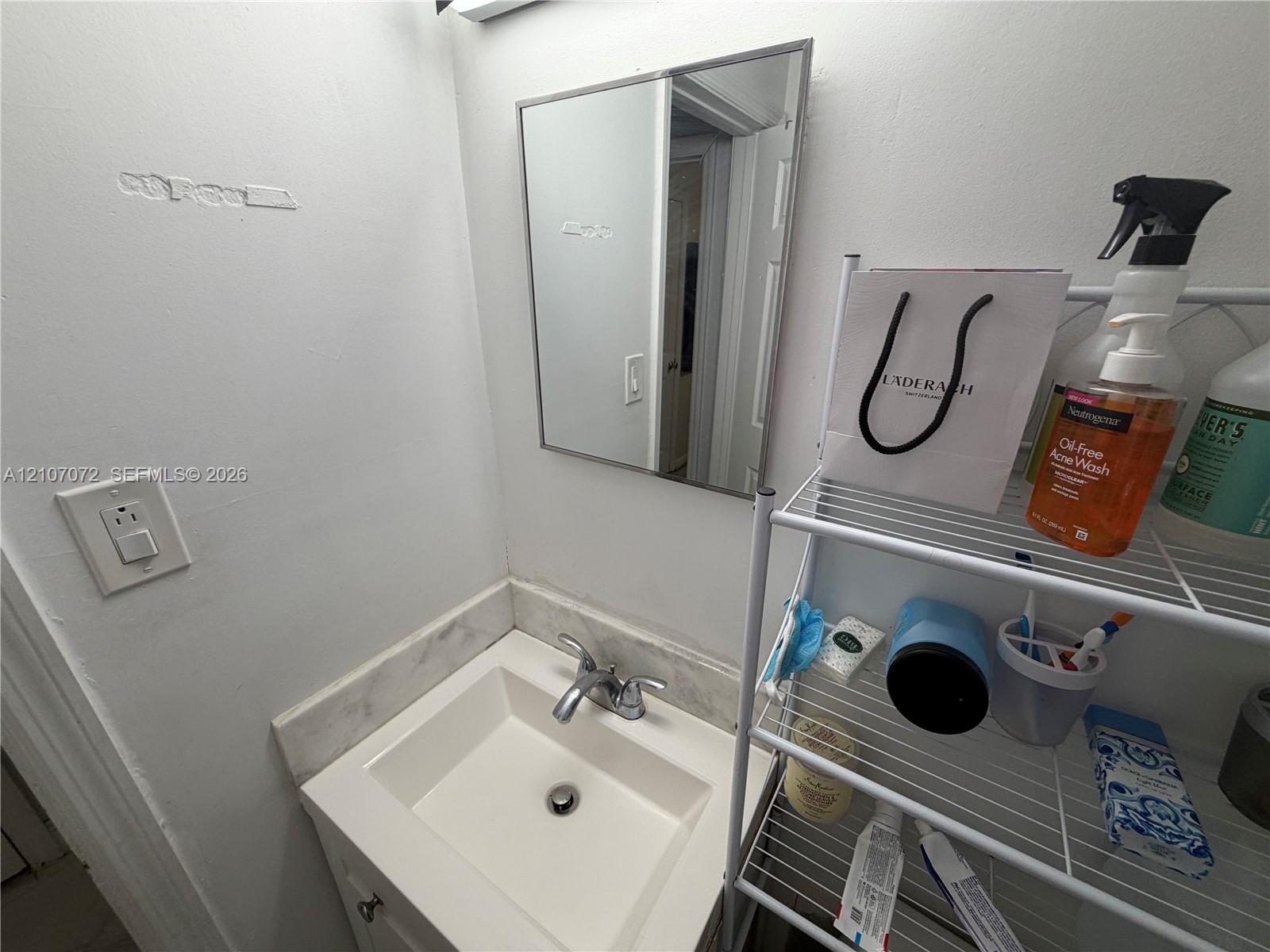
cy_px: 476
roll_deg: -0.3
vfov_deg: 85.7
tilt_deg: -22.9
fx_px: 514
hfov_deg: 102.1
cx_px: 635
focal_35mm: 14
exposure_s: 1/120
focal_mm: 2.22
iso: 100
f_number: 2.2
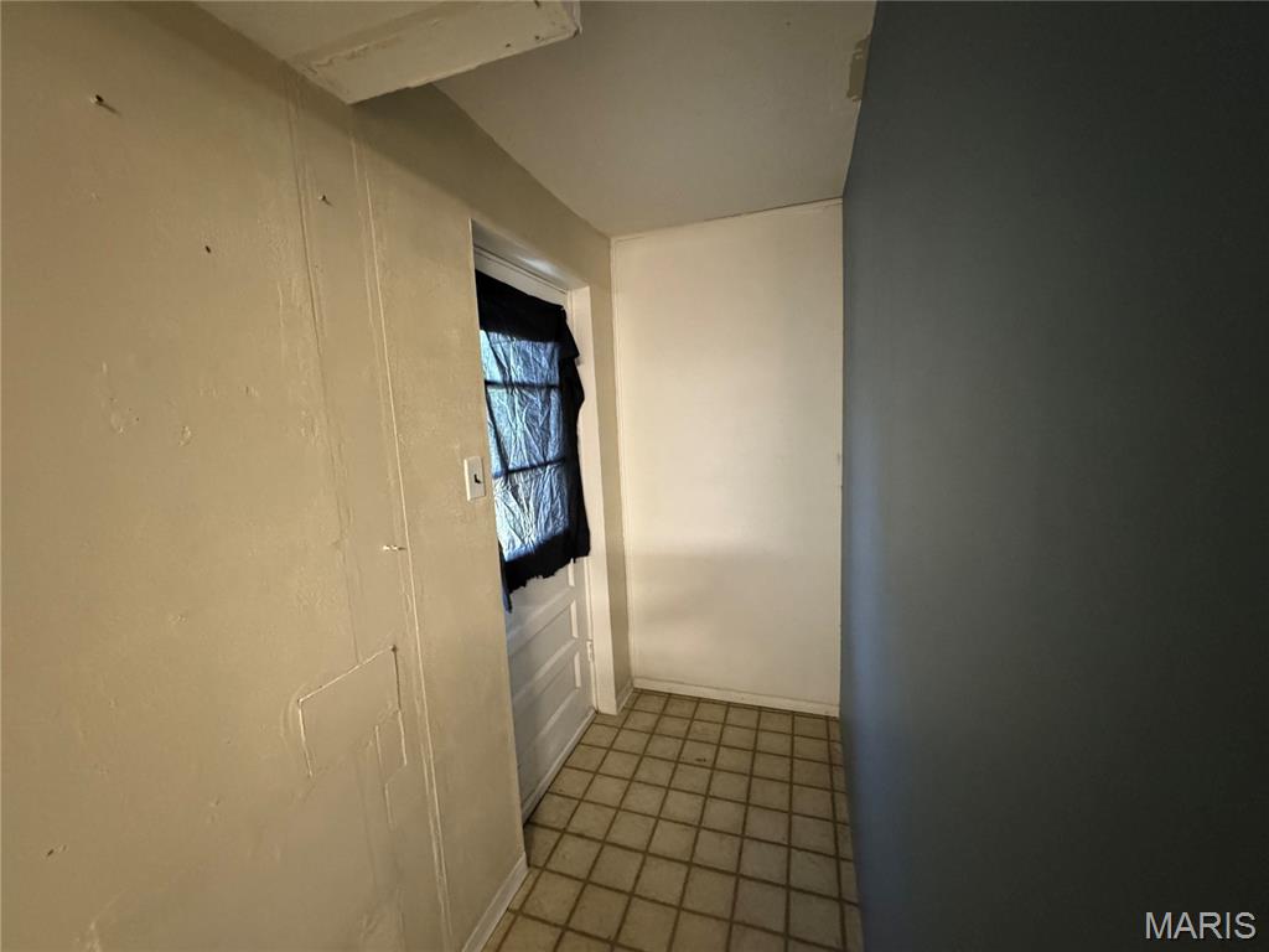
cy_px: 476
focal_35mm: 14
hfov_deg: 102.1
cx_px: 634
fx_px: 513
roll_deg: +2.6
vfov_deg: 85.7
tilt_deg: -8.3
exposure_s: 1/60
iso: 1250
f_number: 2.2
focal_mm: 2.22
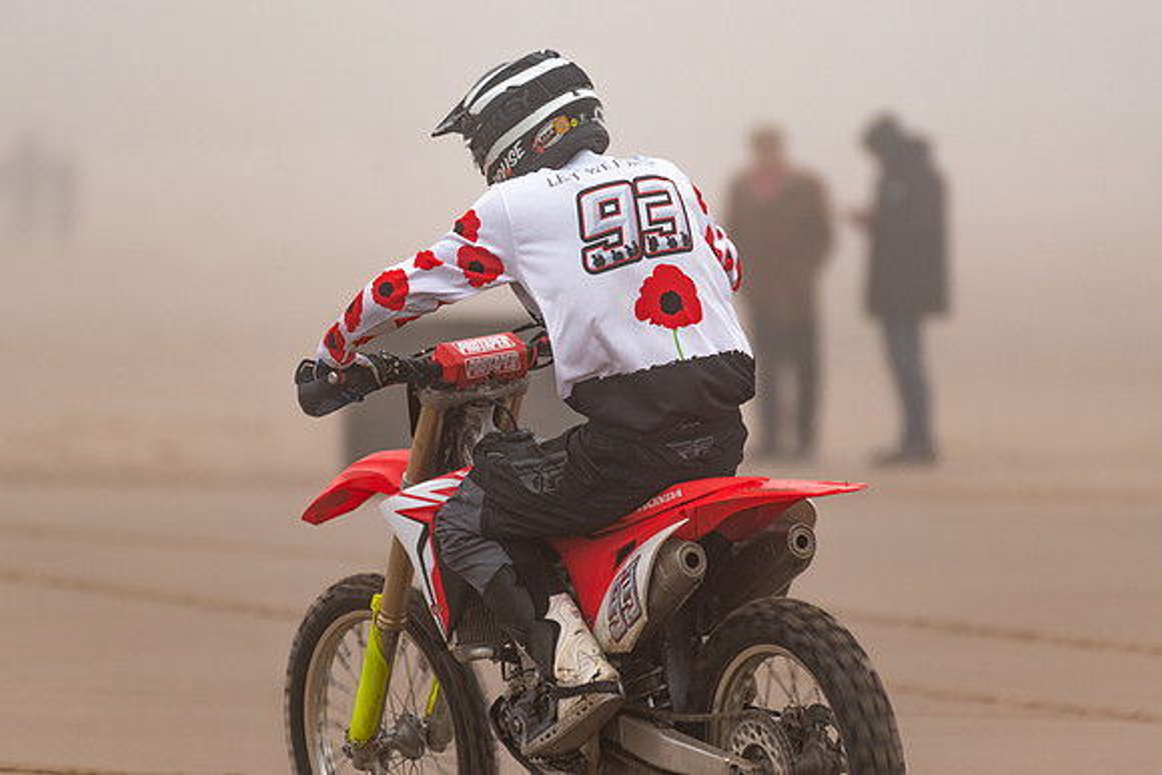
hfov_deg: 3.3
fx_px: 20341
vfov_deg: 2.2
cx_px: 586
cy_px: 405
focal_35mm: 630
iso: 320
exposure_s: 1/400
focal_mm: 500
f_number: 5.6
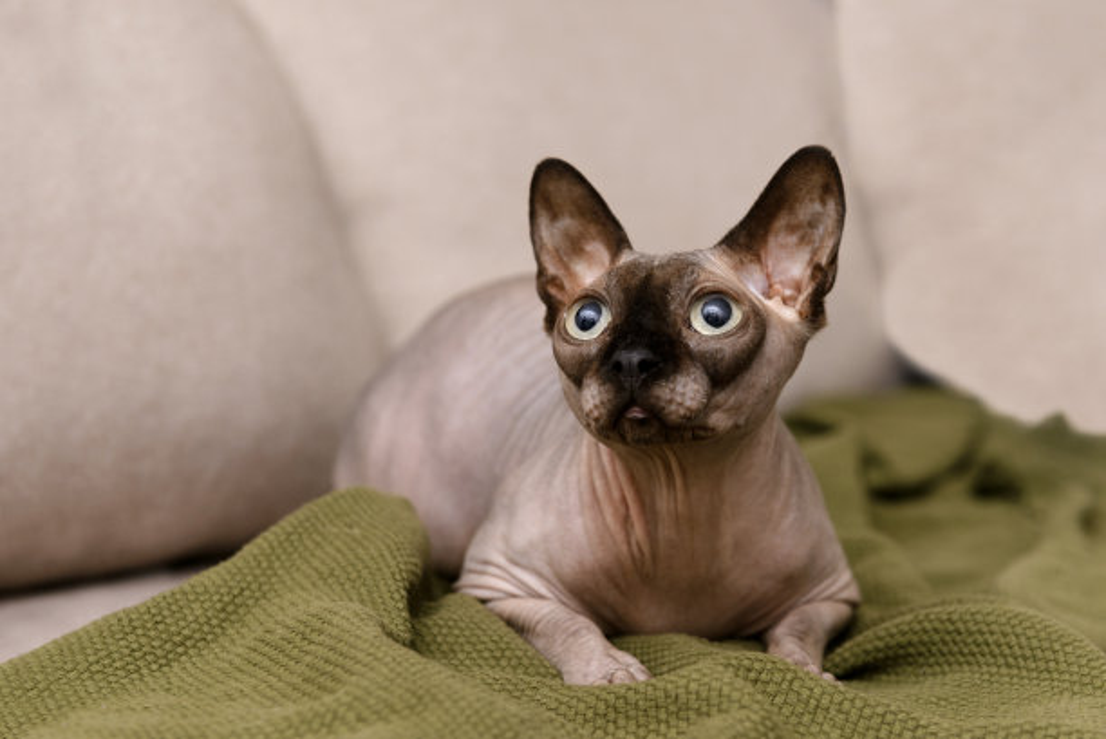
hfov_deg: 28.8
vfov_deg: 19.5
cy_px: 370
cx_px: 553
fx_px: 2152
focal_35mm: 70
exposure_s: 1/160
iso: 400
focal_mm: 70
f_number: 5
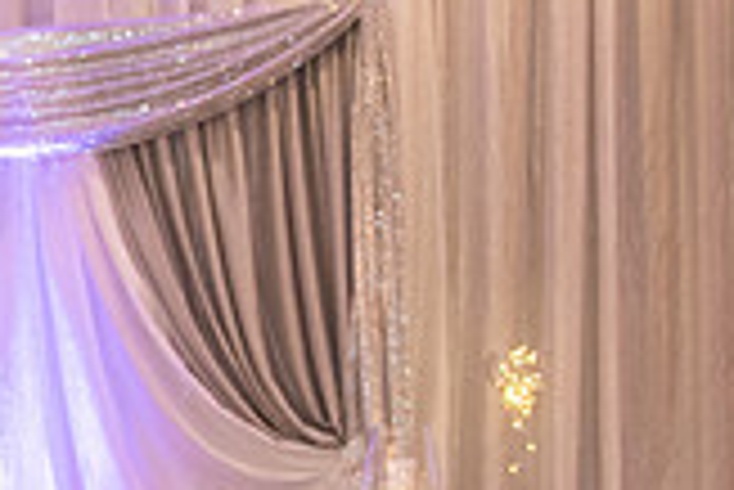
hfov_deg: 12.5
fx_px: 2775
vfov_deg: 9.9
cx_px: -898
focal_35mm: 136
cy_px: 623
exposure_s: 1/160
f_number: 2.8
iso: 800
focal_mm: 28
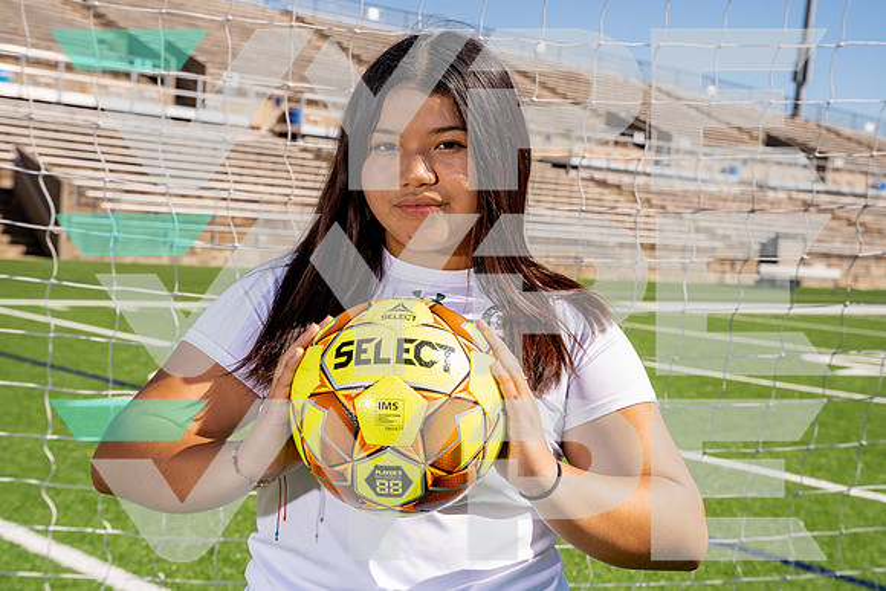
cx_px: 443
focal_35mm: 57
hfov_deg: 35.0
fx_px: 1403
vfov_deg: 23.8
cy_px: 296
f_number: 8
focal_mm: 57
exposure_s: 1/250
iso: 100
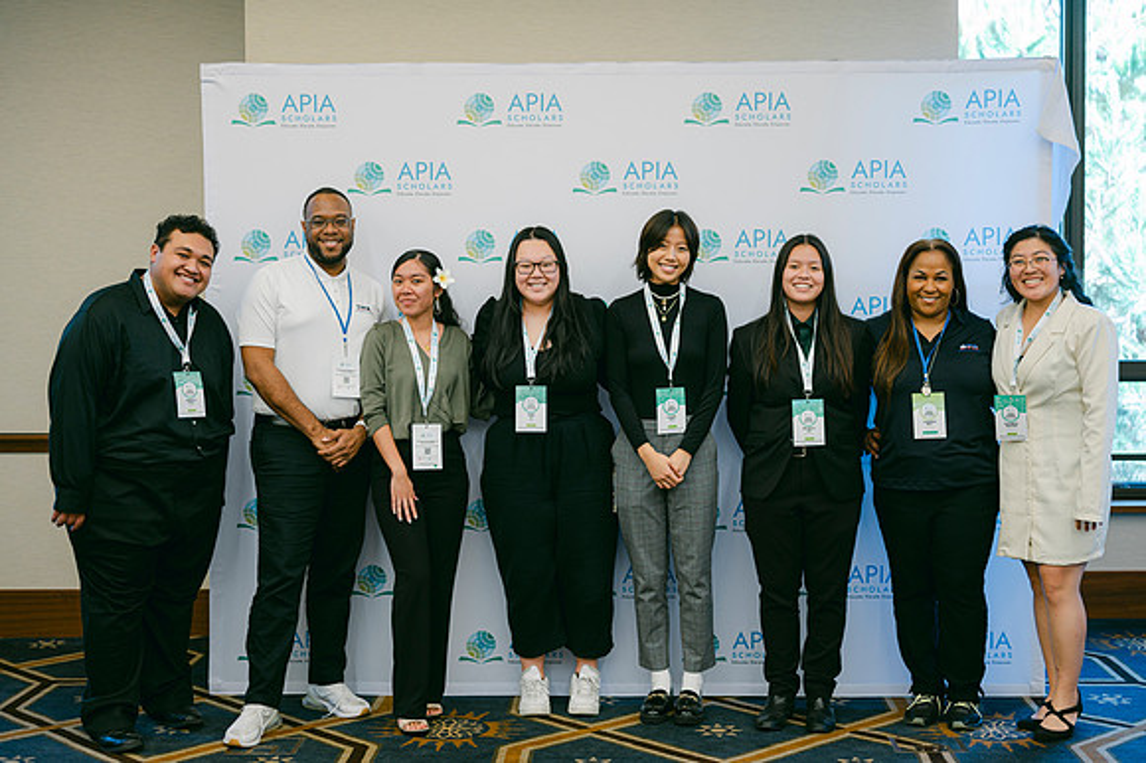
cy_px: 382
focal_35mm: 50
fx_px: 1591
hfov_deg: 39.6
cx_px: 573
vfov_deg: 27.0
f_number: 2
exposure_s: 1/200
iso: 320
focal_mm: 50
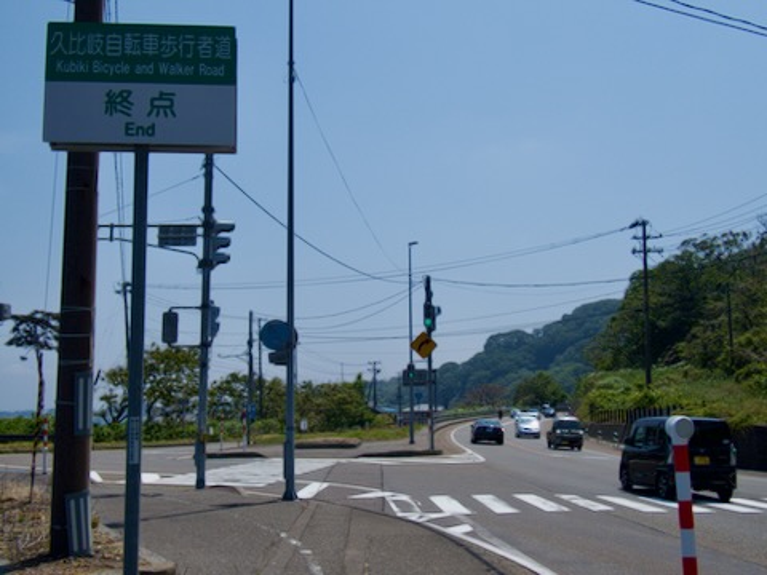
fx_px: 908
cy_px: 288
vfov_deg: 35.1
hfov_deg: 45.8
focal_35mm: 41
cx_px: 384
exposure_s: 1/320
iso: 100
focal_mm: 7.31
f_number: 11
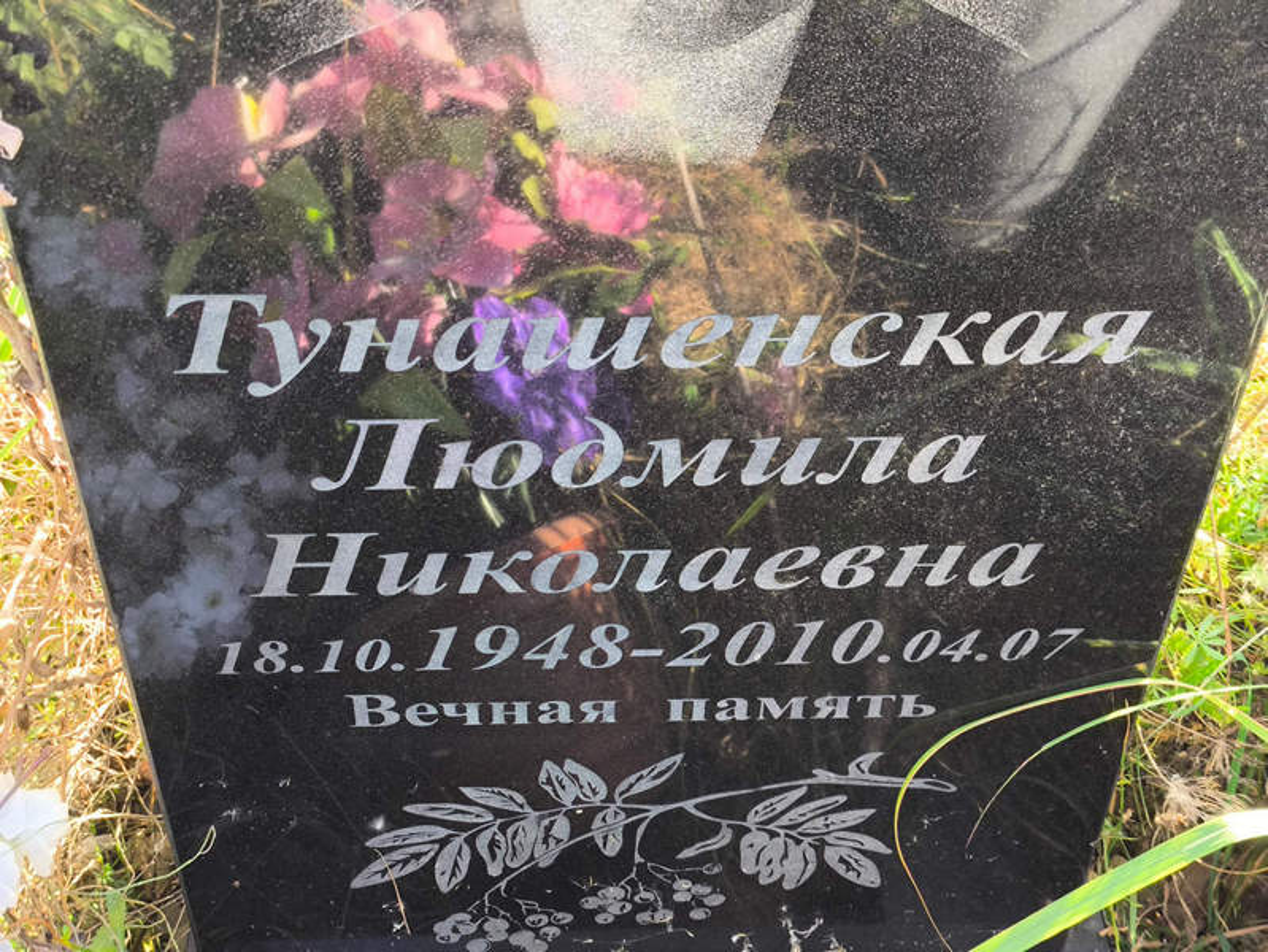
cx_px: 634
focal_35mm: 50
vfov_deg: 29.1
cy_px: 476
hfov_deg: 38.2
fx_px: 1832
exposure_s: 1/50
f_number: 1.7
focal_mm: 4.71
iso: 64
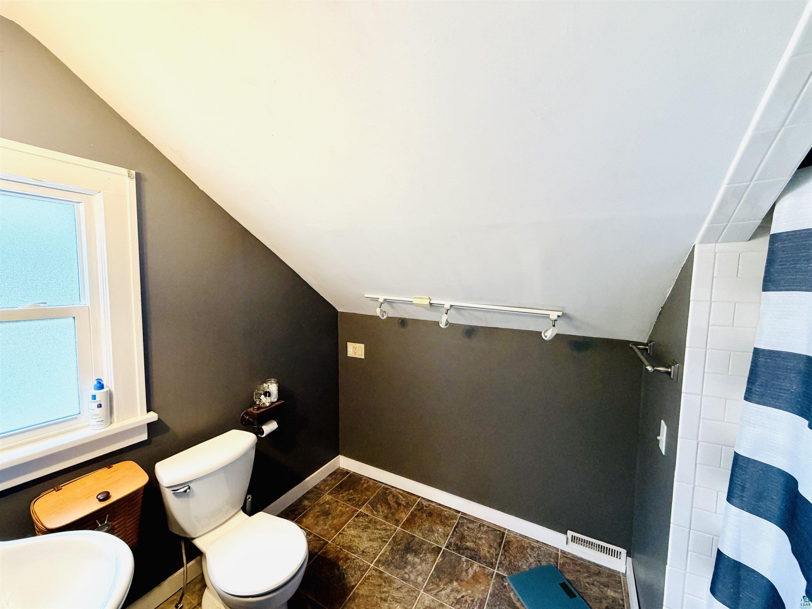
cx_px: 406
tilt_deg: -3.4
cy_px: 304
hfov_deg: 102.1
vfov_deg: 85.7
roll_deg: -0.7
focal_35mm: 14
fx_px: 328
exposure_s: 1/60
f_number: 2.2
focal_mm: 2.22
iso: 200
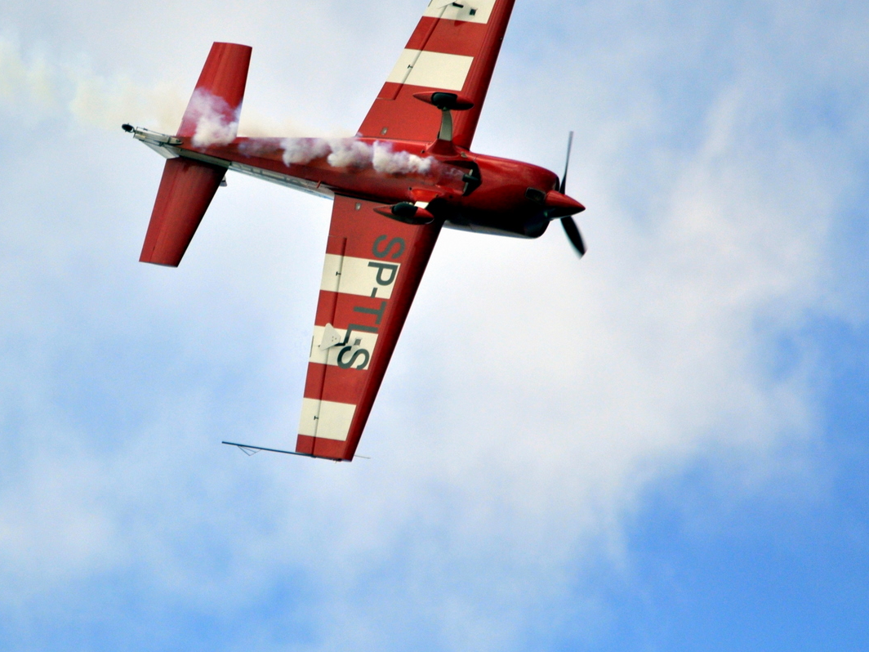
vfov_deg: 1.4
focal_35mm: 1083
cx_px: 279
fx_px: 27188
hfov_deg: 1.8
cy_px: 277
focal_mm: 500
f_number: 6.3
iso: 400
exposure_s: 1/2500
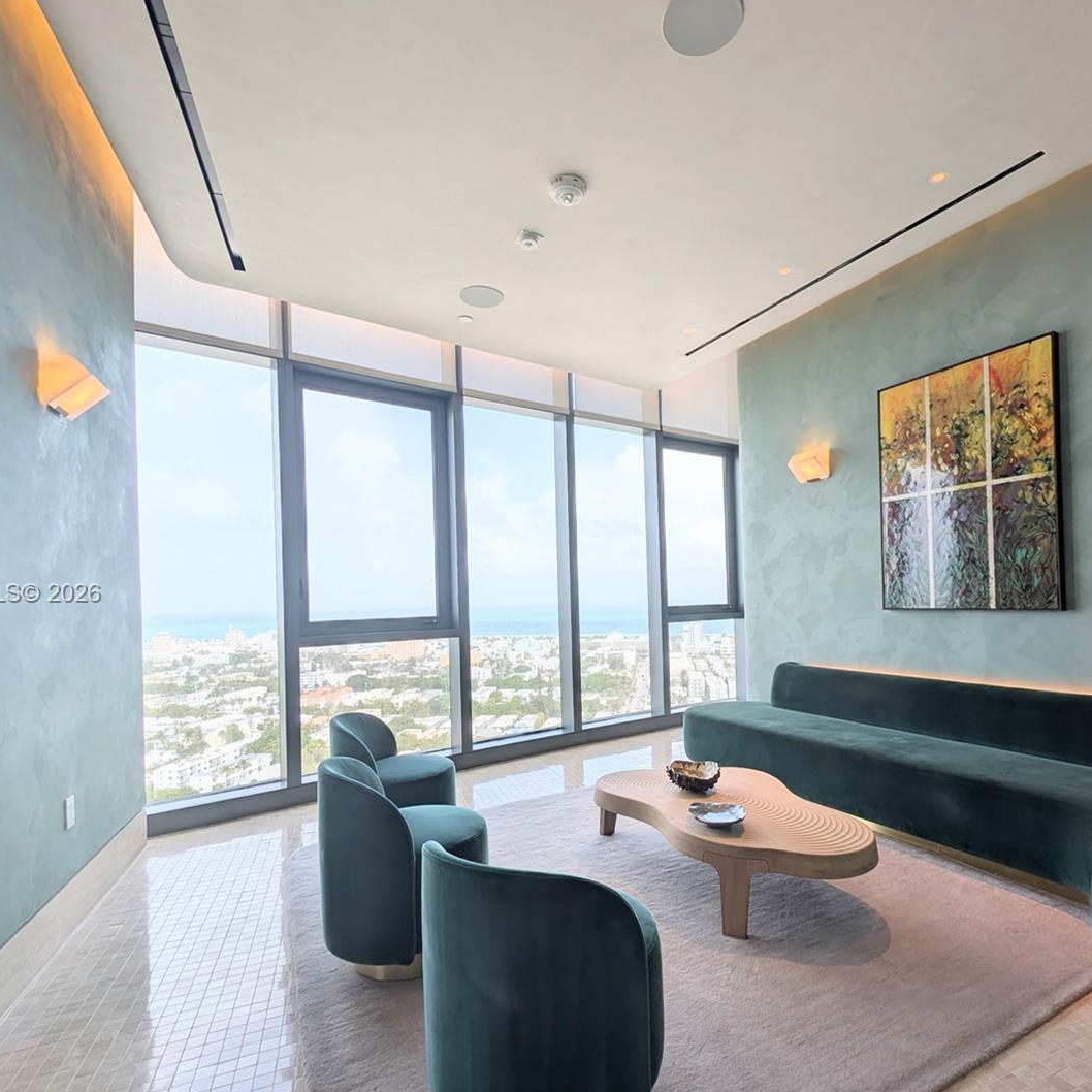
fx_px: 571
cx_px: 602
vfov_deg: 87.2
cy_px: 595
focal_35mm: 16
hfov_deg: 87.1
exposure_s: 1/479
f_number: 1.95
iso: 41
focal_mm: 2.23
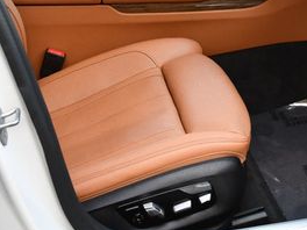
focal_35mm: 84
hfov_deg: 23.1
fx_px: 745
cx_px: 221
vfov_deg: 17.3
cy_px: 19
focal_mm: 18
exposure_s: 1/250
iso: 450
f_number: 3.5
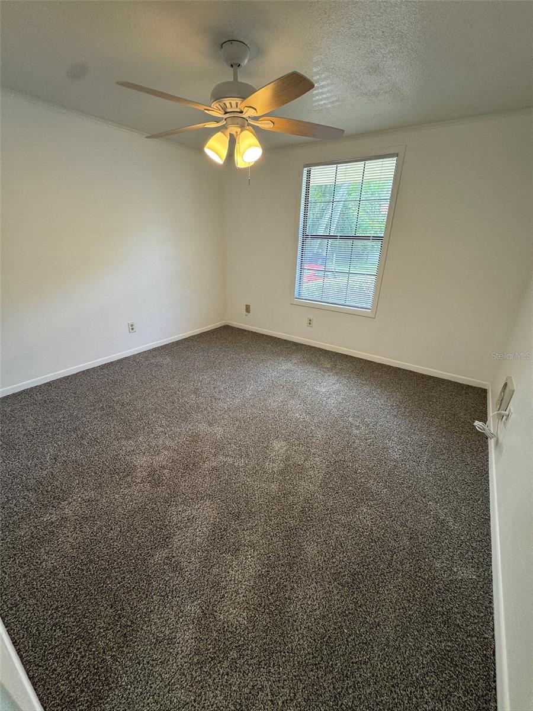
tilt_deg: -22.3
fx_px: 287
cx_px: 266
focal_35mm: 14
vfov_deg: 102.1
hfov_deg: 85.7
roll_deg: +0.0
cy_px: 356
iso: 125
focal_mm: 2.22
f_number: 2.2
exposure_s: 1/120
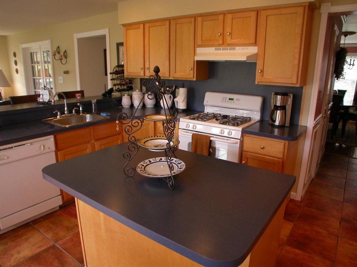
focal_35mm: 38
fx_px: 392
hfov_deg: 49.0
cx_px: 178
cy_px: 134
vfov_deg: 37.7
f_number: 2.6
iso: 100
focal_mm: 7.85
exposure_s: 1/47
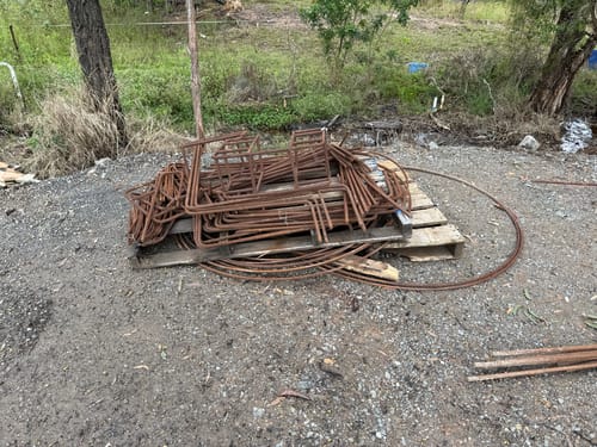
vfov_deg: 56.8
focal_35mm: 24
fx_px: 414
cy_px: 224
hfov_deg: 71.6
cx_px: 298
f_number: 1.78
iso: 80
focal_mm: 6.76
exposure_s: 1/898
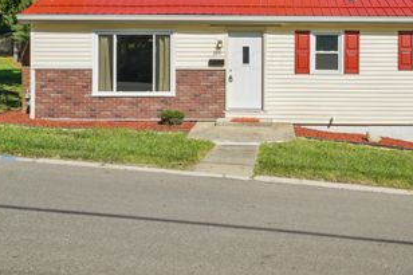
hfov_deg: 48.7
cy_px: 60
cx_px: 278
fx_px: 447
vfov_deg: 33.3
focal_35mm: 39
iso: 640
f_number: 8
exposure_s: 1/2500
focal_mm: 24
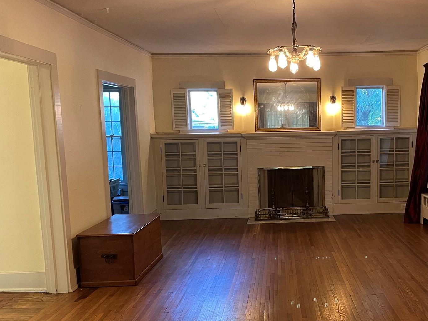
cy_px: 190
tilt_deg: -6.4
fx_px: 482
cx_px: 300
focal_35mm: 39
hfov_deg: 46.8
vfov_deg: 36.7
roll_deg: +0.9
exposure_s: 1/60
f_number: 1.6
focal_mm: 4.2
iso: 320
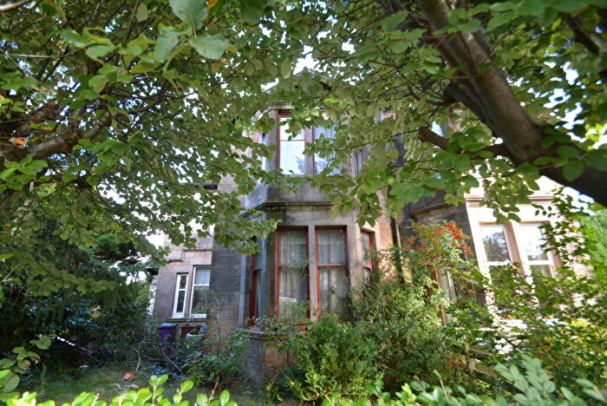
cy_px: 203
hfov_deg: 100.3
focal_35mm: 15
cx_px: 304
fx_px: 253
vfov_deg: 77.4
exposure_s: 1/100
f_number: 5
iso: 400
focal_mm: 10
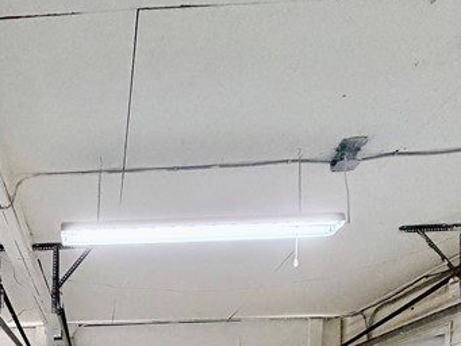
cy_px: 500
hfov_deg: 42.2
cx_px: 74
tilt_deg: -4.7
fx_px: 560
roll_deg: +0.6
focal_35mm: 42
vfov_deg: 26.4
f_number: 2.2
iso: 400
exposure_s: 1/60
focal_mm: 2.22
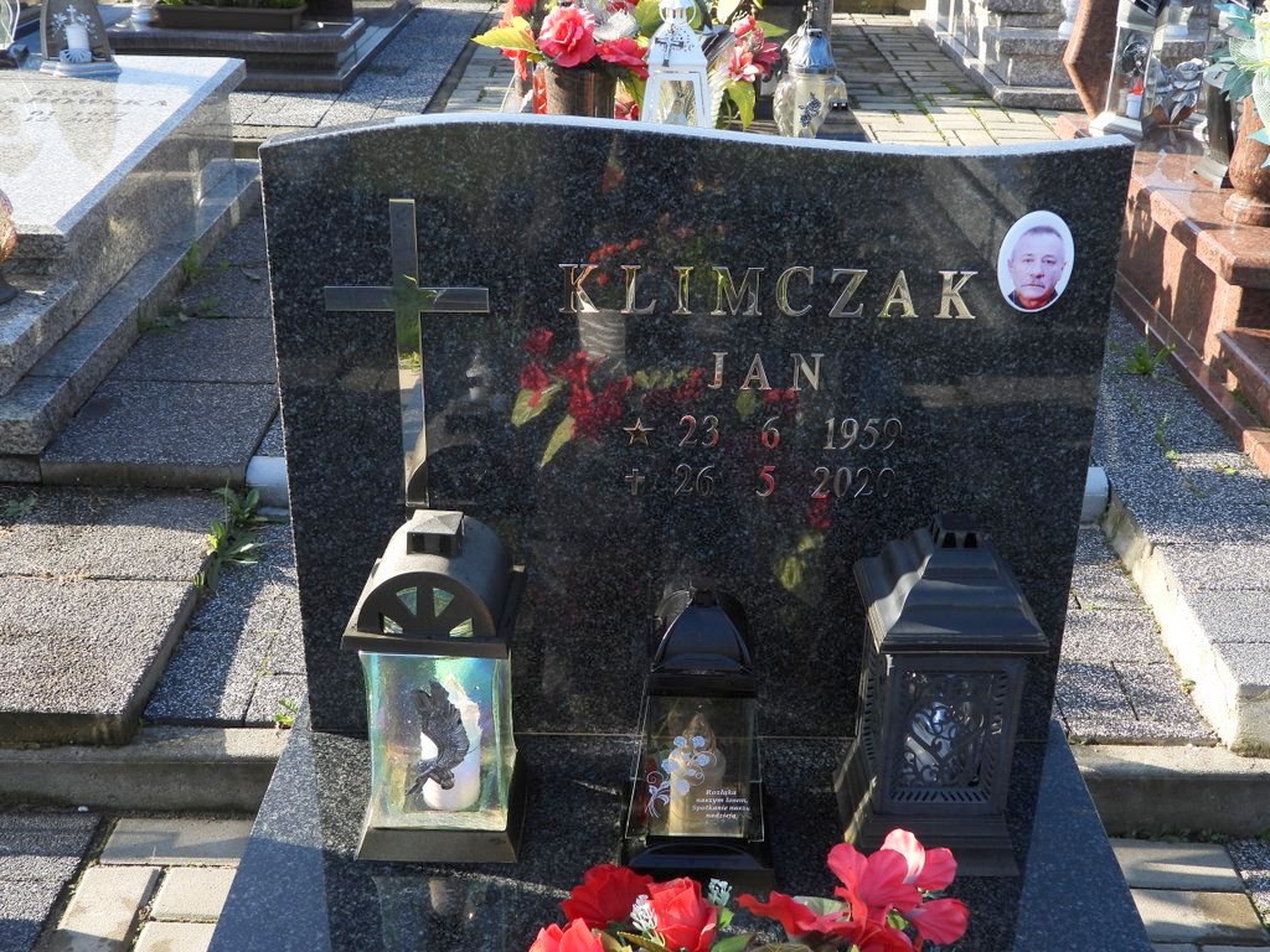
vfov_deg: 35.1
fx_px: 1504
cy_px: 476
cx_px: 635
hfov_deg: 45.8
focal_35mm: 41
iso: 100
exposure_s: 1/320
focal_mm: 7.4
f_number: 3.2
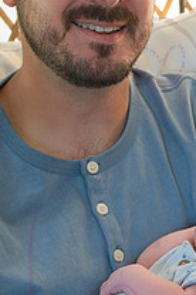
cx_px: 165
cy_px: 232
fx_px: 939
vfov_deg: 17.7
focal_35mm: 115
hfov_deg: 11.9
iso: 1600
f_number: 4
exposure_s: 1/320
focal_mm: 41
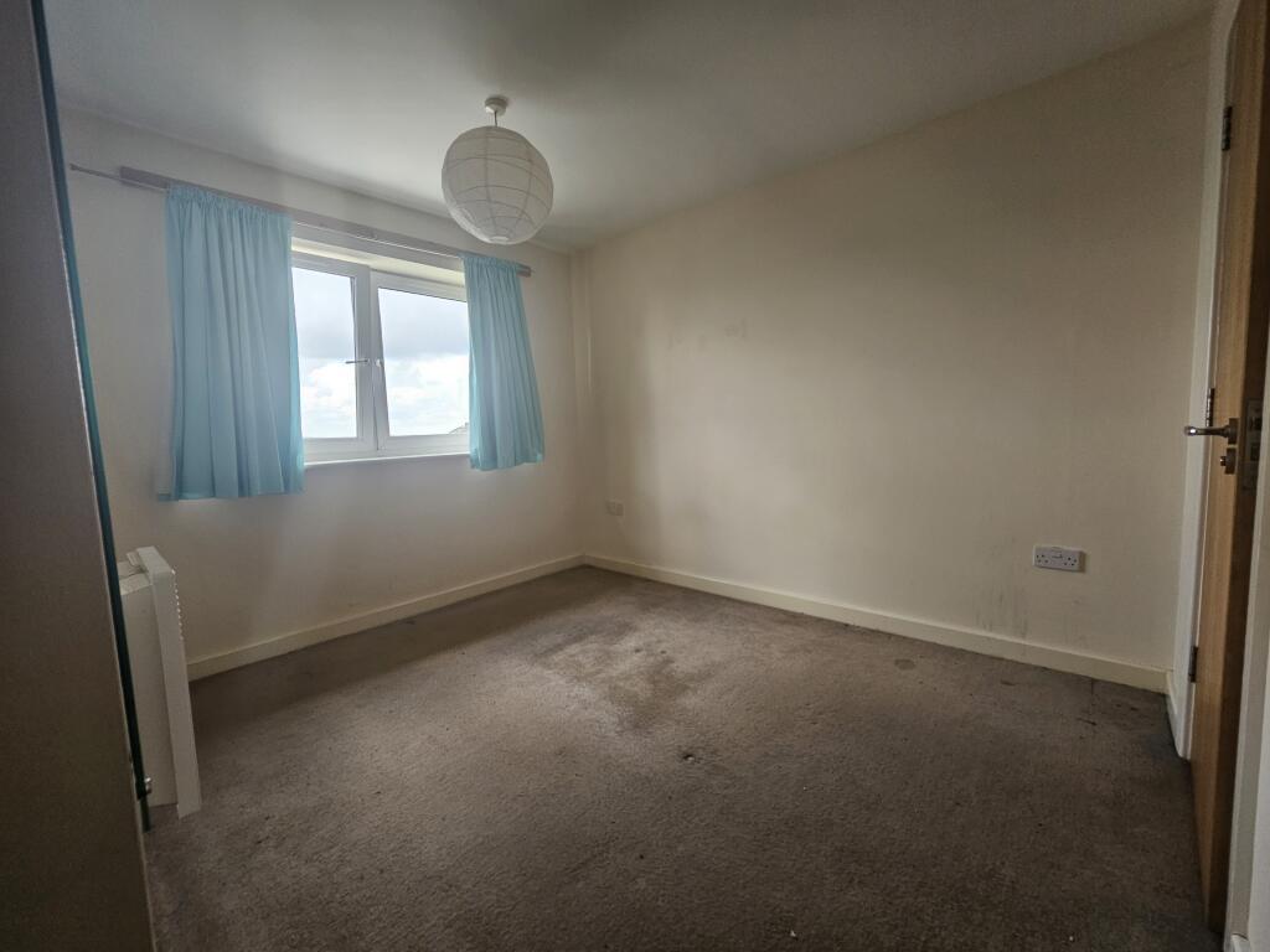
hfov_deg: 106.2
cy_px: 476
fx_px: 477
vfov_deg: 89.9
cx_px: 635
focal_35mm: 13
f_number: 2.2
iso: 100
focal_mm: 2.2
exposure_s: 1/77
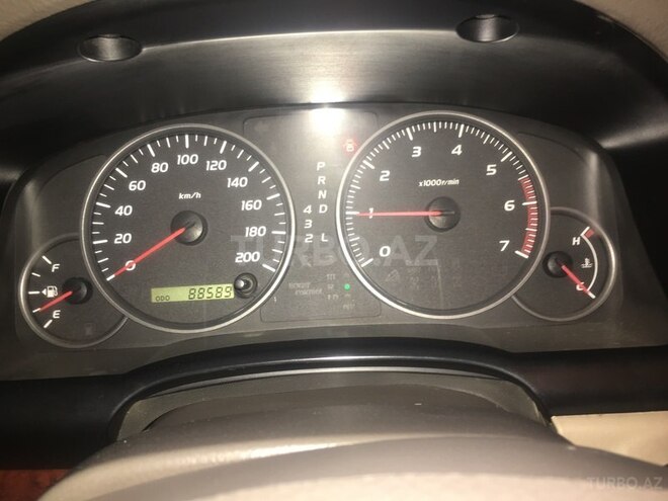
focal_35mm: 29
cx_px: 334
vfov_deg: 48.2
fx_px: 560
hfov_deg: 61.7
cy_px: 250
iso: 32
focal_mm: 4.15
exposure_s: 1/17
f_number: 2.2
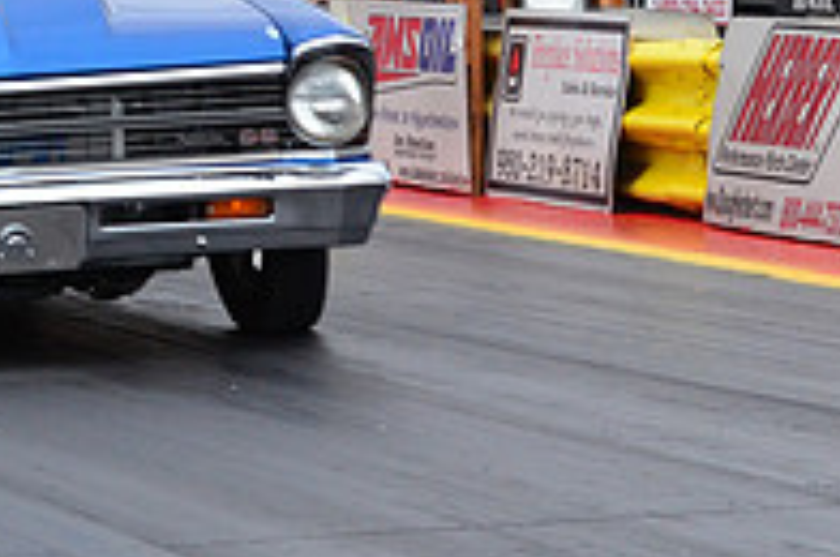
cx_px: -120
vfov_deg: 5.6
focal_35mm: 244
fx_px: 5695
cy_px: 60
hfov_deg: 8.4
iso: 1000
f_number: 11
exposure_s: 1/500
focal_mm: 55
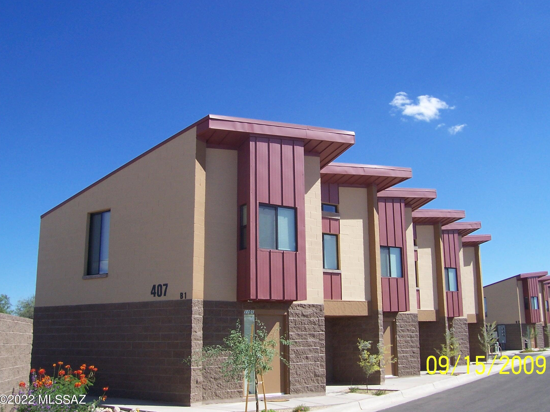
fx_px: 572
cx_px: 288
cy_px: 201
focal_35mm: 36
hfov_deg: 51.3
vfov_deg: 39.7
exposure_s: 1/500
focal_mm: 5.6
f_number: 5.6
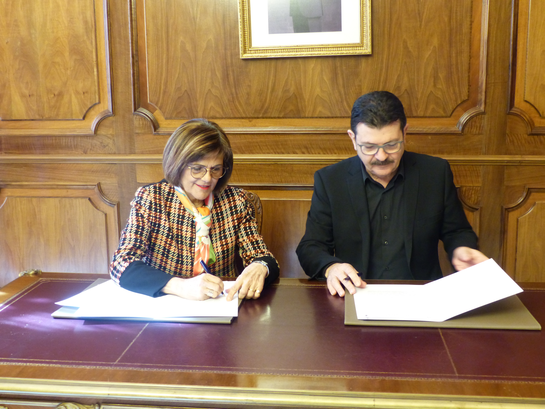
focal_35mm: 42
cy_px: 204
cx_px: 272
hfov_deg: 44.8
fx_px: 661
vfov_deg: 34.3
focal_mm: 7.6
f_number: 2.8
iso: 400
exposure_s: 1/10
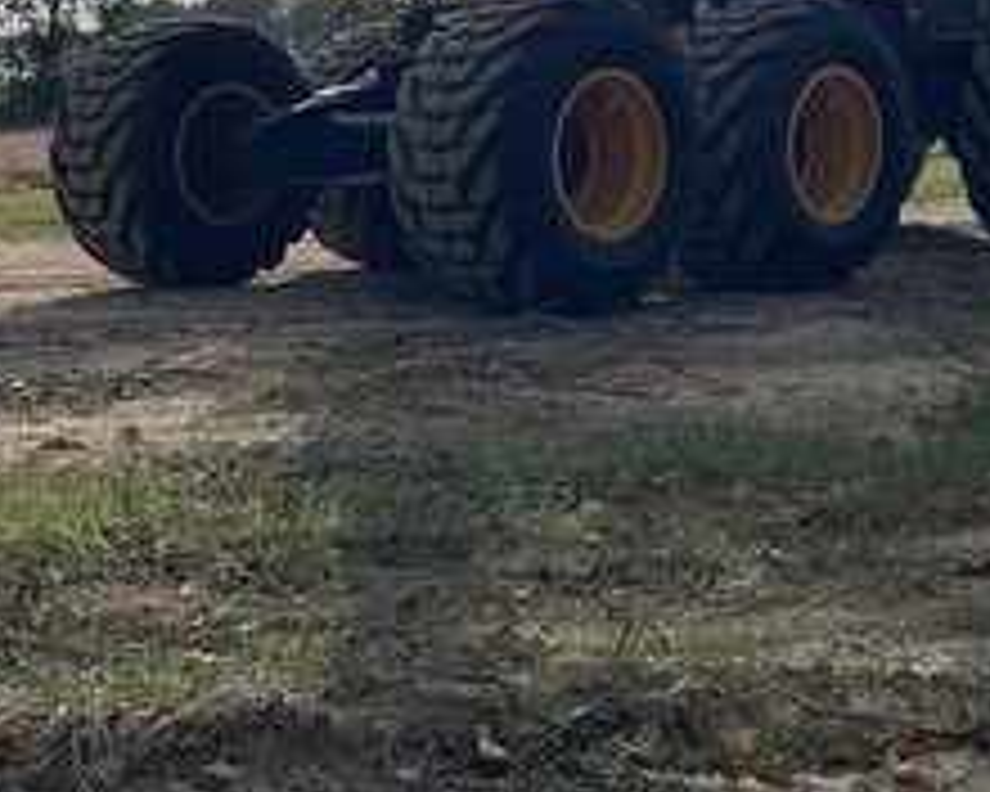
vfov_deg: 20.4
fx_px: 2198
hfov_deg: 25.1
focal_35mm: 75
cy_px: 320
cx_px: 270
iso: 32
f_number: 1.6
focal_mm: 4.2
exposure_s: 1/7813
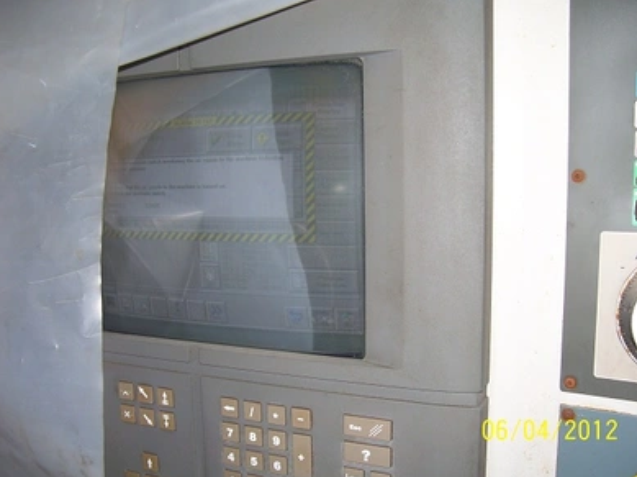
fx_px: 643
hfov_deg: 52.7
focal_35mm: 35
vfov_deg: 40.6
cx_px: 314
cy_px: 244
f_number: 2.7
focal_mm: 5.6
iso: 80
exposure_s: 1/60
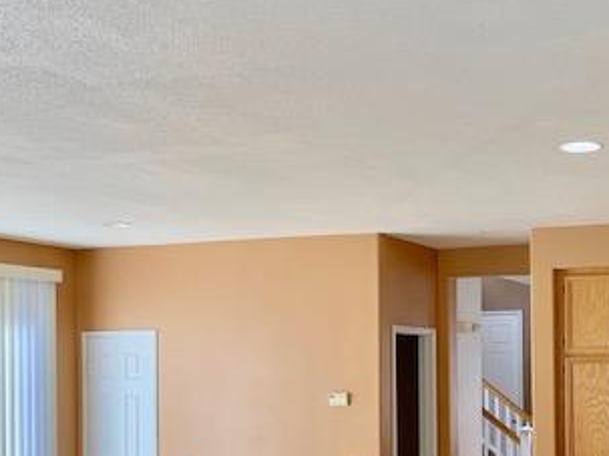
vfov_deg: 26.0
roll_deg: +0.1
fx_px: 967
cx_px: 488
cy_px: 374
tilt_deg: -1.6
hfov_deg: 33.9
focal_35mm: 55
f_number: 1.8
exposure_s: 1/122
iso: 25
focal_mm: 4.25
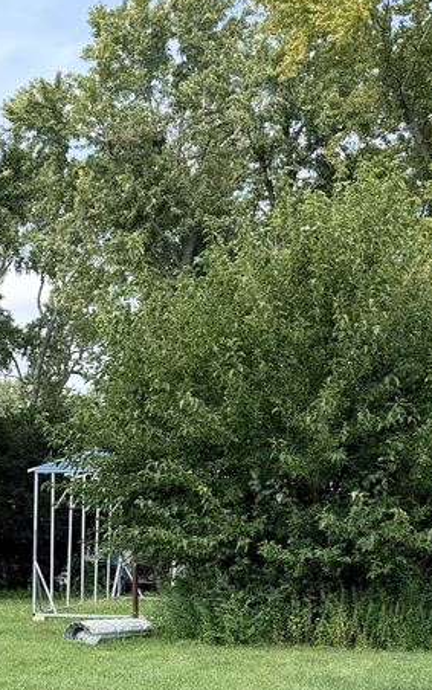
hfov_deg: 15.5
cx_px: -107
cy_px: 682
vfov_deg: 24.4
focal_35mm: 81
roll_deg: -0.5
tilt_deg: -5.6
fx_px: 1524
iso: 80
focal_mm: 6.76
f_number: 1.78
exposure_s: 1/1901
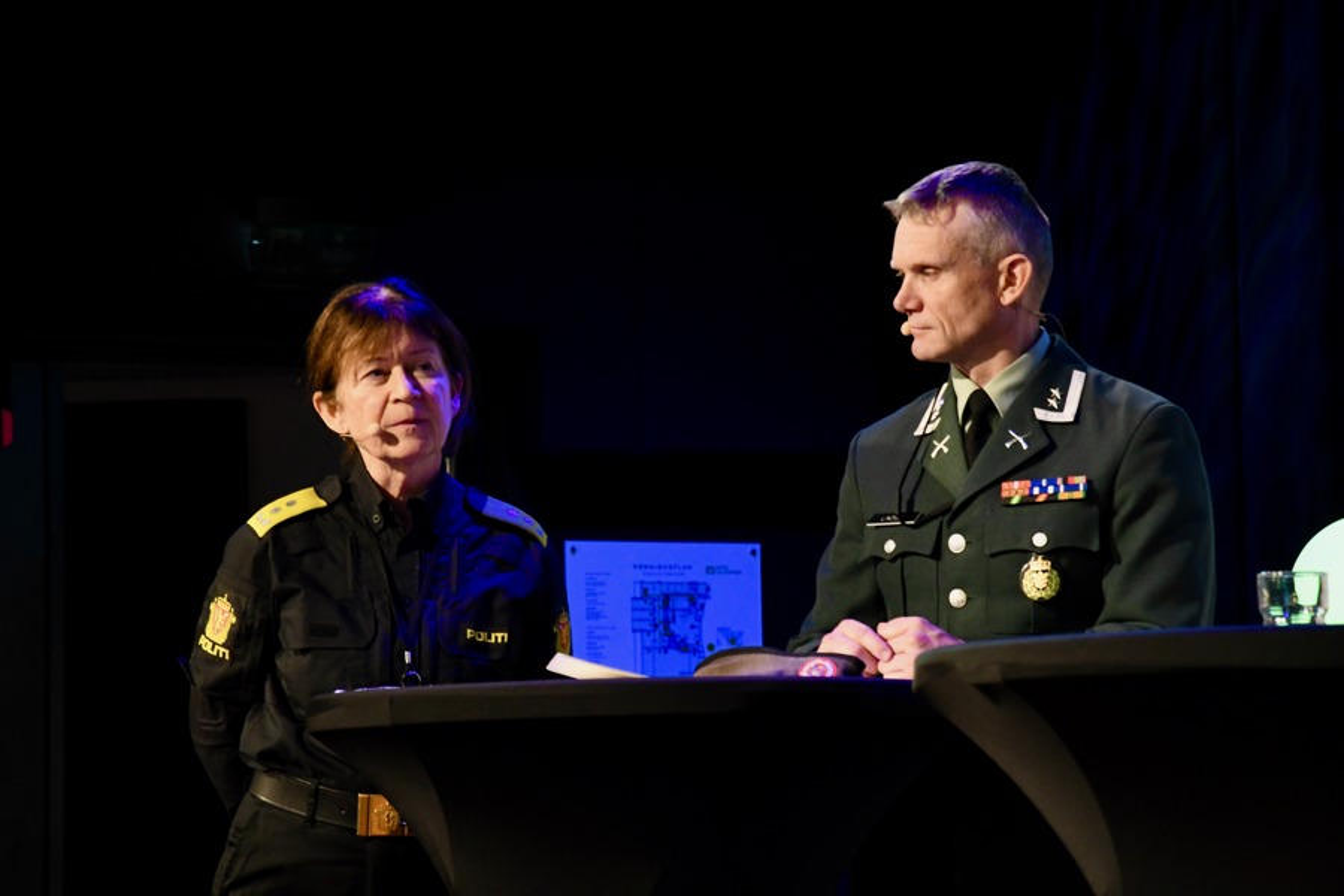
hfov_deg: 13.0
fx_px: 5880
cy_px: 448
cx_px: 672
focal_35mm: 158
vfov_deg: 8.7
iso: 3200
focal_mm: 105
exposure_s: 1/50
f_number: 5.6
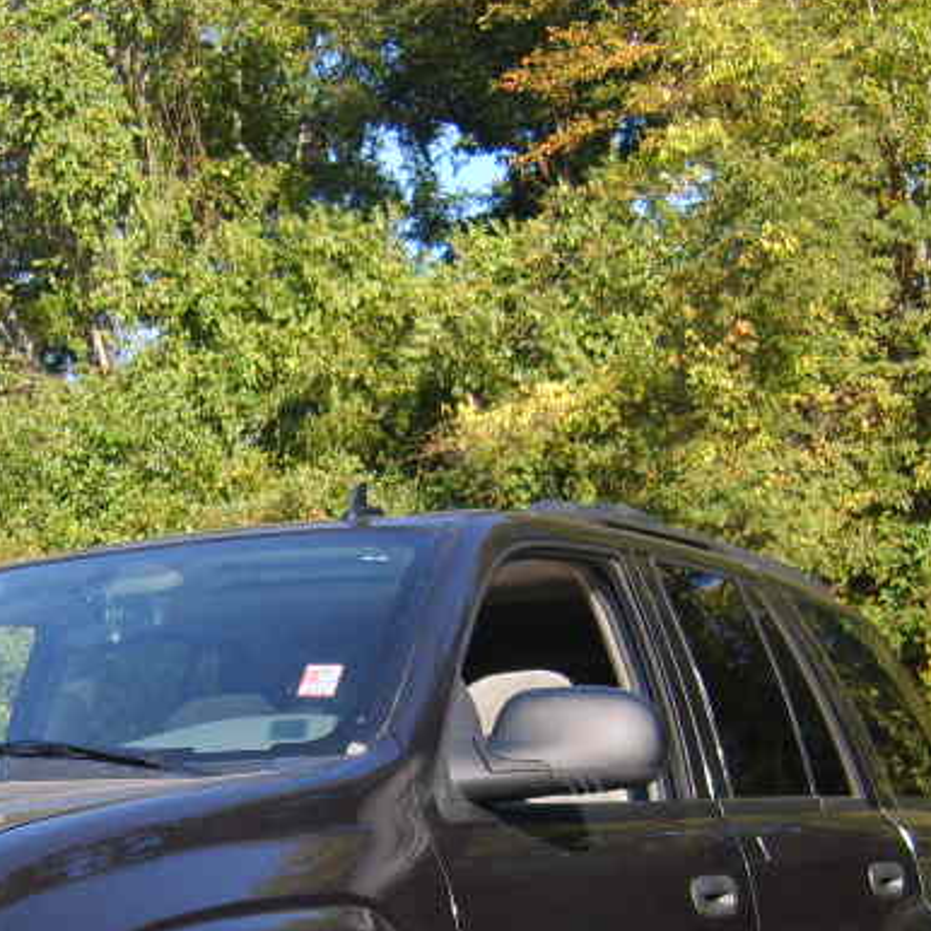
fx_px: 2495
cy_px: 837
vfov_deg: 20.7
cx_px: 145
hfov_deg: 20.8
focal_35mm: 82
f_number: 2.8
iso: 50
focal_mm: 7.4
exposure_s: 1/350
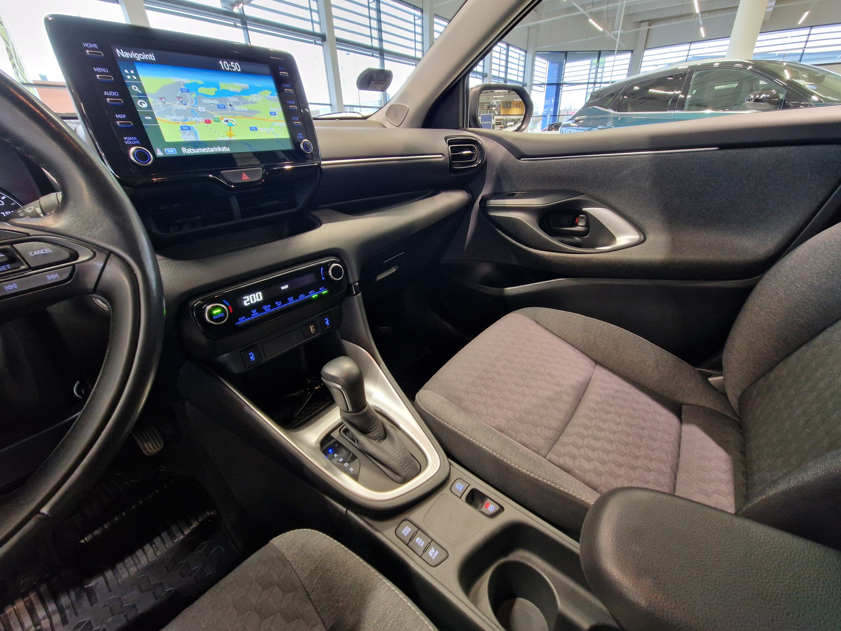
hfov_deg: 106.2
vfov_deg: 89.9
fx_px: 316
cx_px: 420
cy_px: 316
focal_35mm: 13
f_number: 2.2
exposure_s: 1/33
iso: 400
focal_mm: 2.2
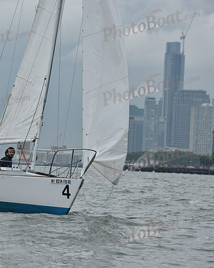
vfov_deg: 7.0
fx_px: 2185
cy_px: 134
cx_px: 67
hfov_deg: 5.6
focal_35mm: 276
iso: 400
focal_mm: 195
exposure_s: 1/800
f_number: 8
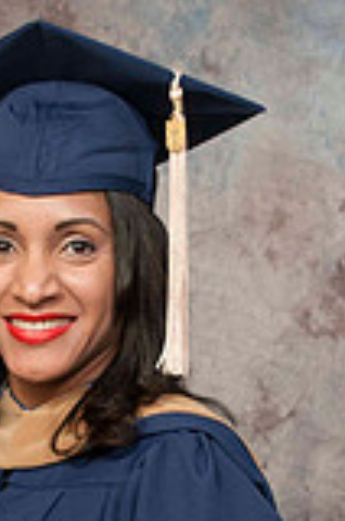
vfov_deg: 9.7
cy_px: 547
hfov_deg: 6.5
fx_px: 3046
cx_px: 31
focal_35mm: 211
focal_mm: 50
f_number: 5.6
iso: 200
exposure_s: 1/125
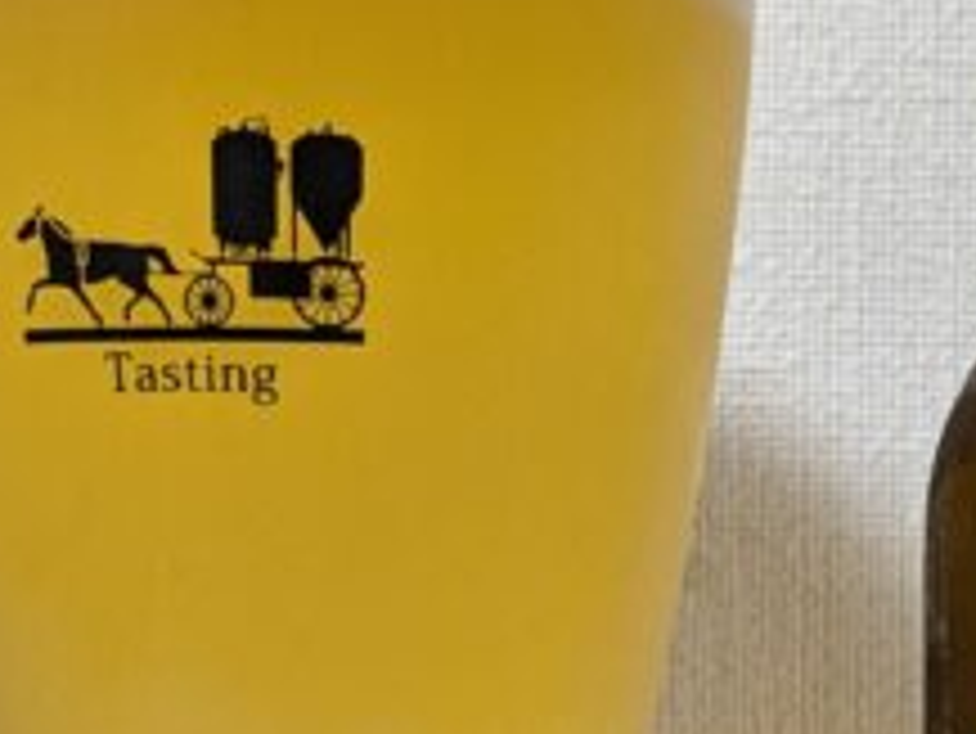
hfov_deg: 16.5
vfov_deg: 12.4
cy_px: 790
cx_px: 823
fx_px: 3329
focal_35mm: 118
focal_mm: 5.43
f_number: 1.89
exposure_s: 1/30
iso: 206
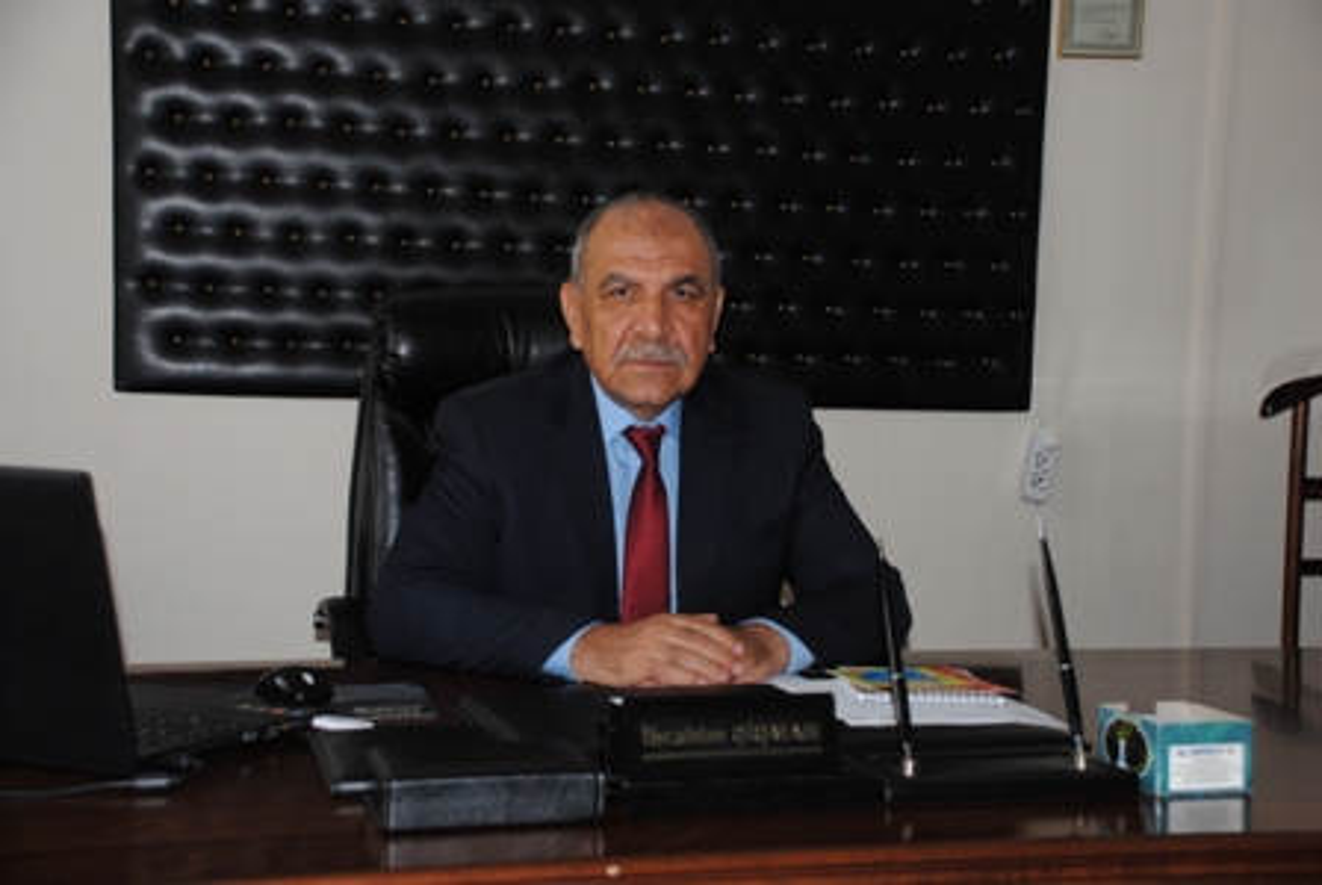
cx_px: 661
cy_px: 442
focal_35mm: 48
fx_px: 1765
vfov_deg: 28.2
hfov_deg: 41.1
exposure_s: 1/60
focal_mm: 32
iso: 200
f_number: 4.2
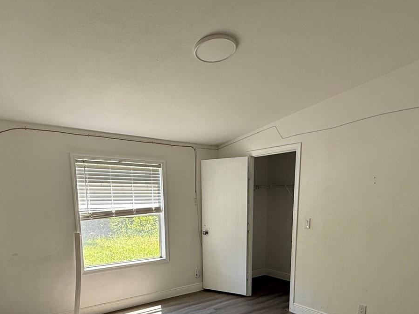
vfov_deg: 51.4
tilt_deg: -11.1
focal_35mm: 25
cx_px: 209
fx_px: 303
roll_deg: +0.1
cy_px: 252
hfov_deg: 69.4
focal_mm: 2.22
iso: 64
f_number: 2.2
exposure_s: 1/118
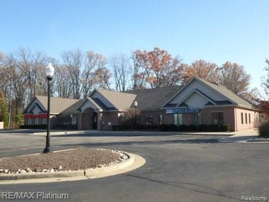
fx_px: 233
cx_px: 134
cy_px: 101
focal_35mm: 30
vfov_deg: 46.8
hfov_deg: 60.0
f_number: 2.7
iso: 120
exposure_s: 1/750
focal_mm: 5.5
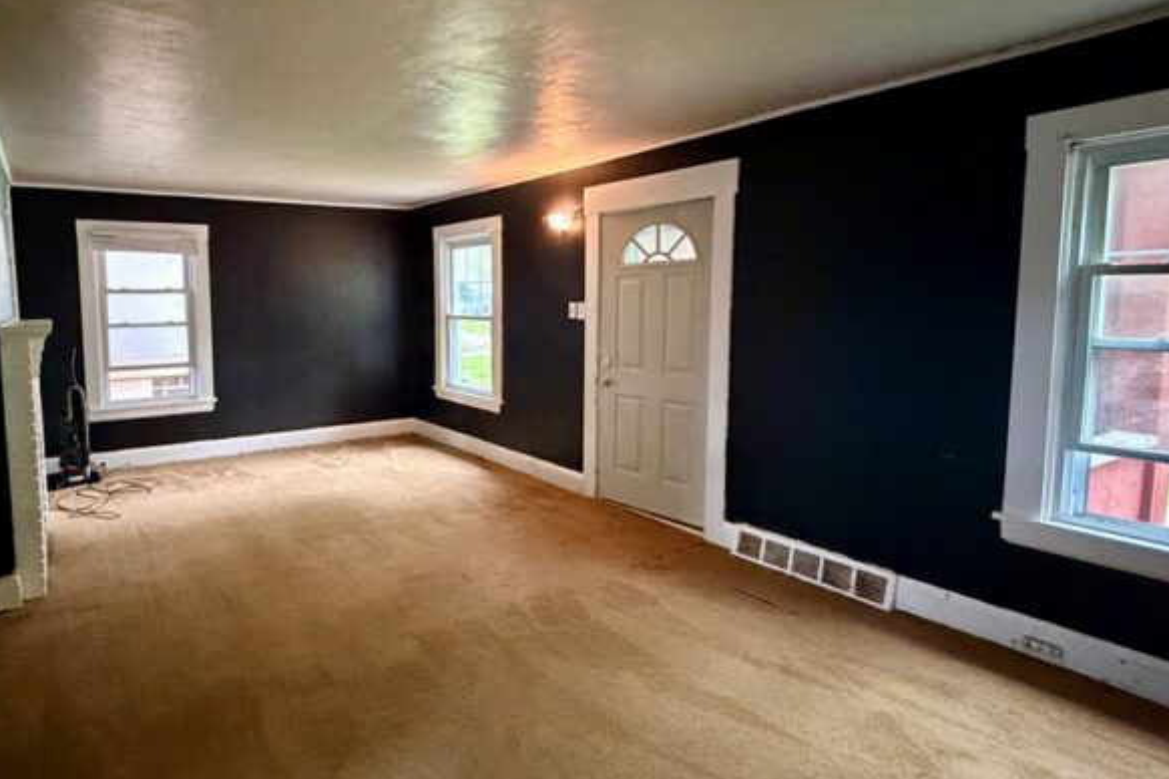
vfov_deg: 61.8
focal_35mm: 20
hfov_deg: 81.4
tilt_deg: -5.3
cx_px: 398
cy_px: 353
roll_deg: +0.3
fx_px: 649
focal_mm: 2.22
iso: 1250
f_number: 2.2
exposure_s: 1/30
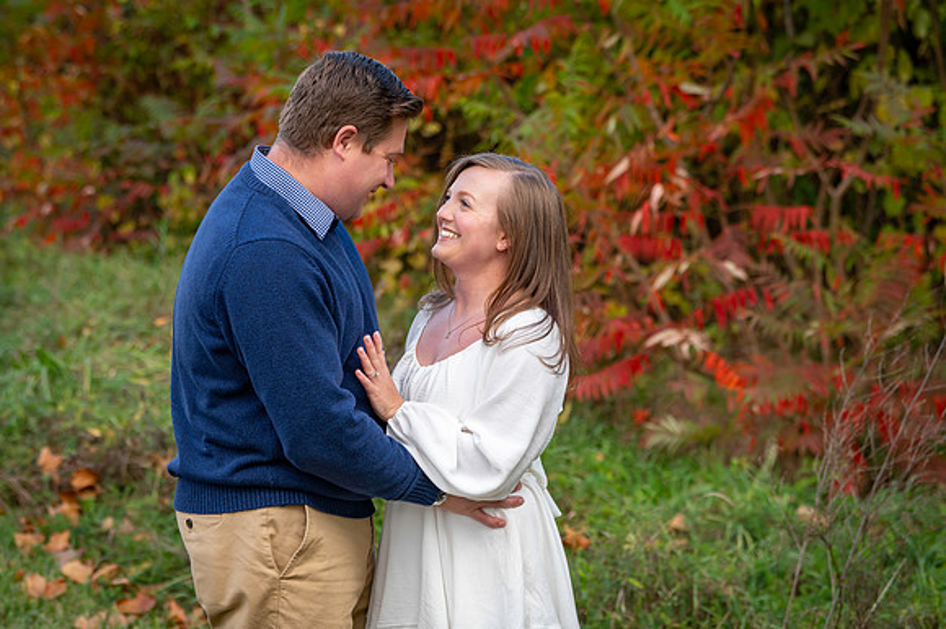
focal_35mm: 86
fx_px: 2260
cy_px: 314
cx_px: 473
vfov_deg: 15.9
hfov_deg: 23.6
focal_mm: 86
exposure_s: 1/1600
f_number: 4.5
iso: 1250
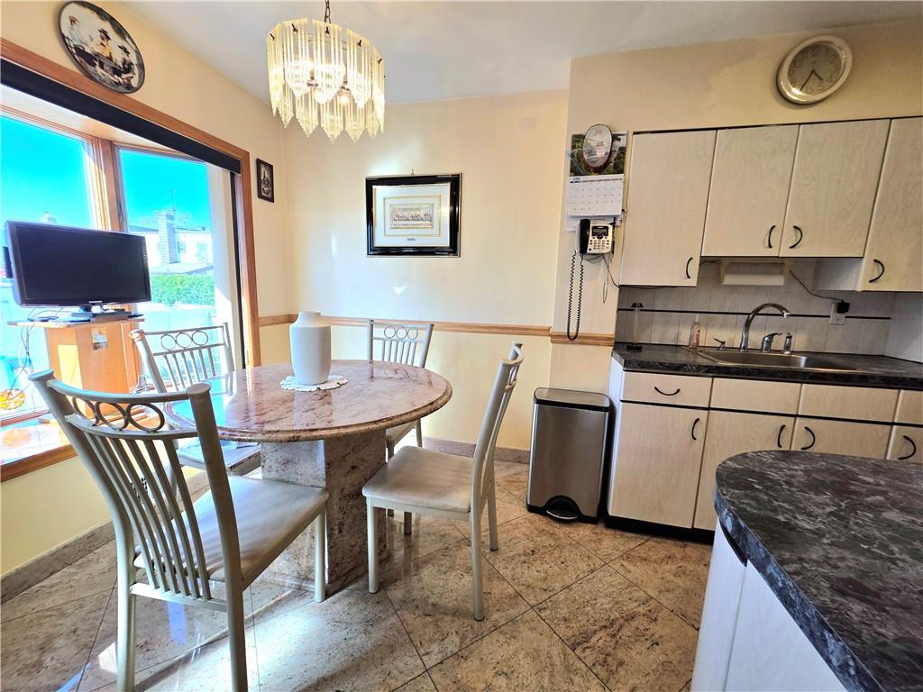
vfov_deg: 89.9
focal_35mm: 13
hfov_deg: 106.2
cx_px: 462
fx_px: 347
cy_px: 346
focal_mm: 2.2
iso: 32
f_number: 1.9
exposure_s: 1/120
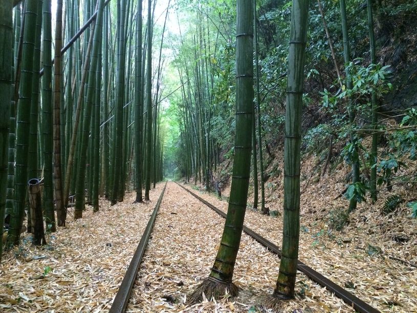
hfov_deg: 60.0
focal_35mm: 30
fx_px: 361
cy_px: 156
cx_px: 208
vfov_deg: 46.8
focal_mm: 4.12
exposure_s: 1/30
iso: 250
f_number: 2.2
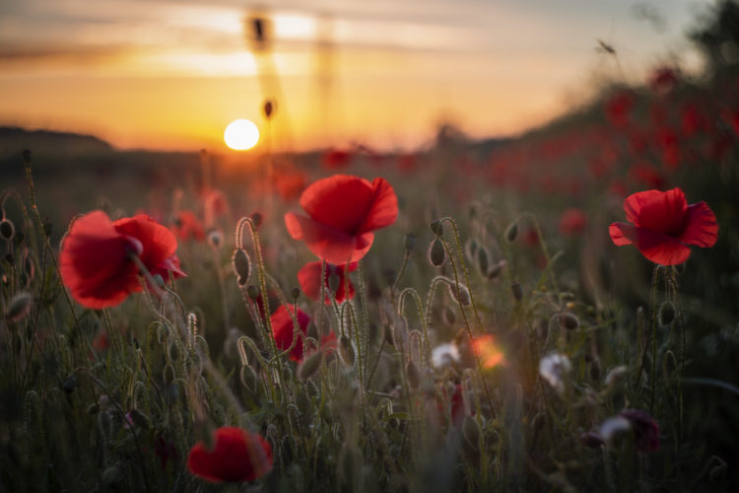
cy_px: 246
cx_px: 370
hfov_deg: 81.2
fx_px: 431
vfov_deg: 59.5
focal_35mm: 21
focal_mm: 21
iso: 100
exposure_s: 1/100
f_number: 2
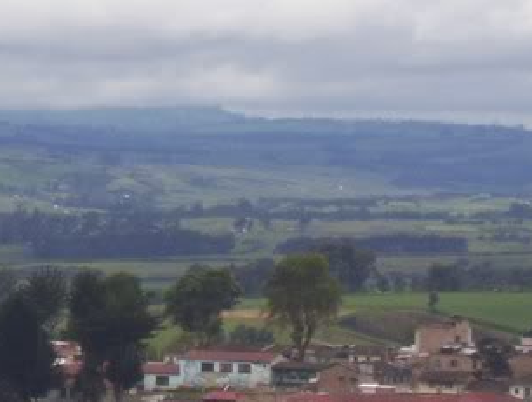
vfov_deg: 4.1
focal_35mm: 361
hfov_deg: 5.4
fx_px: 5561
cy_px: 57
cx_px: -228
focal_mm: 18
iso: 80
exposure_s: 1/400
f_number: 4.6
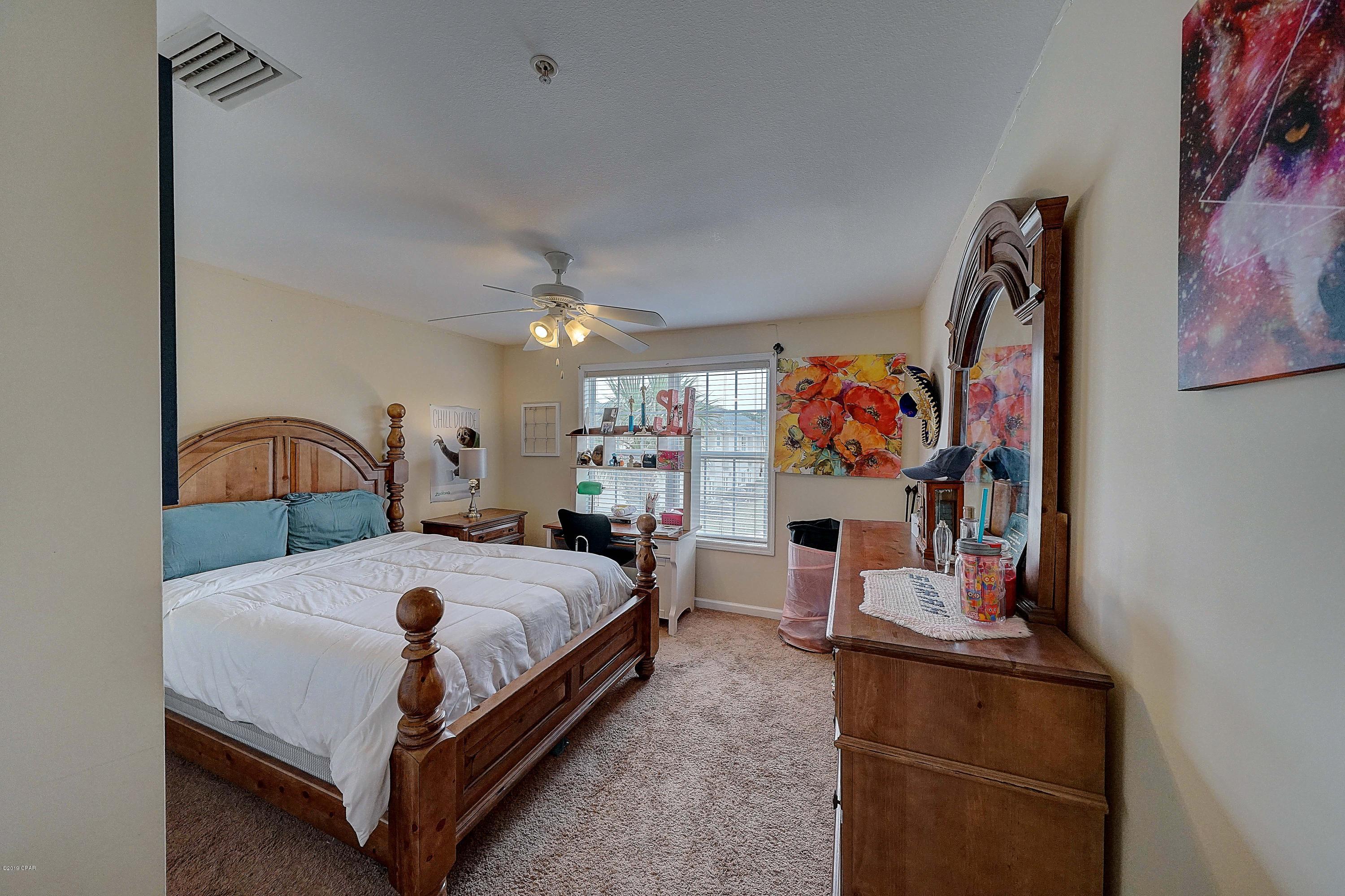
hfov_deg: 112.6
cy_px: 448
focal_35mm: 12
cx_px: 672
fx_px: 448
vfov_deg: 90.0
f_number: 8
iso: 400
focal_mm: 12
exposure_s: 1/60
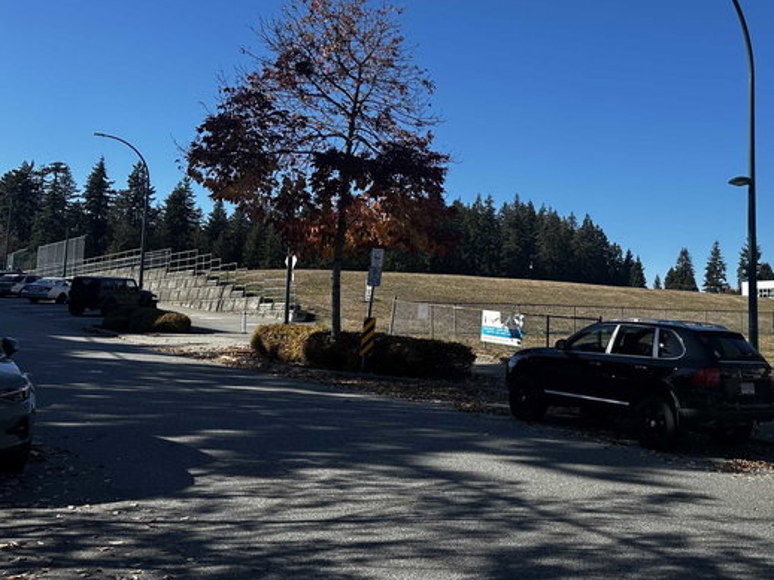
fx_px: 827
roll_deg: -0.6
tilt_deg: +7.8
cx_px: 582
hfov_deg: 48.2
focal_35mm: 37
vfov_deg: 38.5
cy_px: 228
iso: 80
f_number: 1.78
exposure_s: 1/3597
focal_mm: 6.86
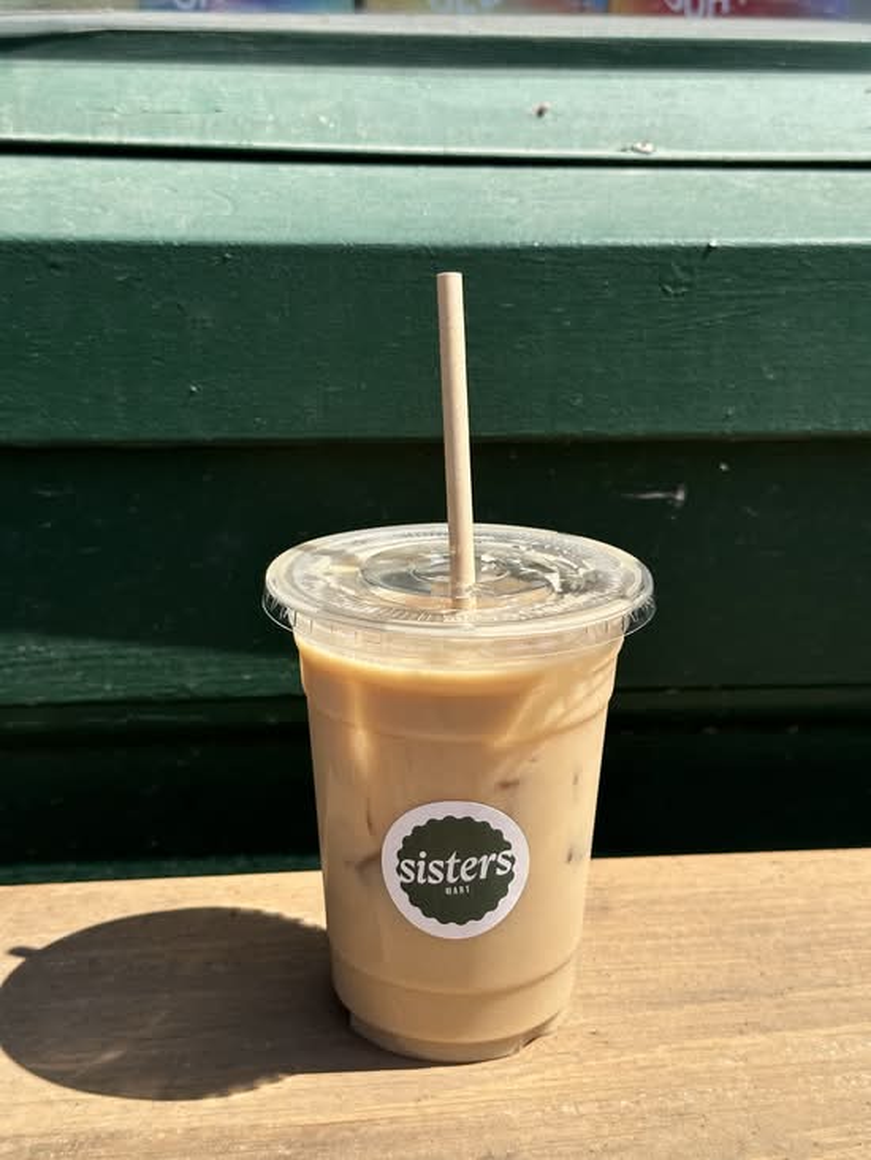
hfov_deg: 30.3
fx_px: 1610
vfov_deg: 39.7
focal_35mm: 48
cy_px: 580
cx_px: 436
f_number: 1.78
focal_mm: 6.86
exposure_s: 1/4566
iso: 64
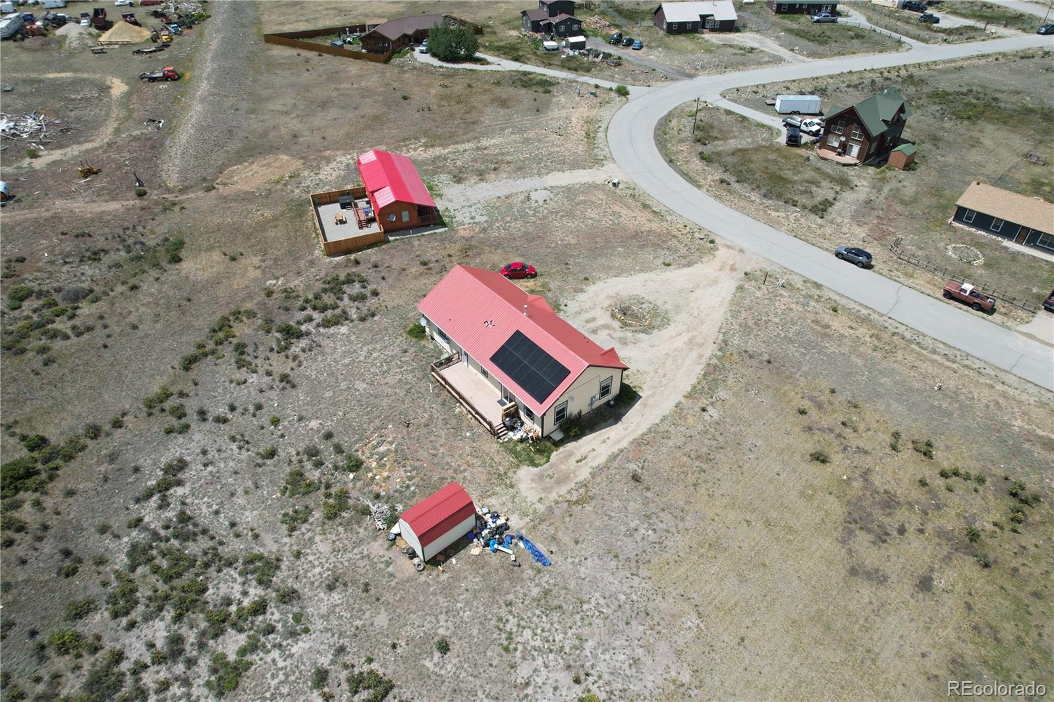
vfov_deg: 57.2
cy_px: 351
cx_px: 527
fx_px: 644
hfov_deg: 78.6
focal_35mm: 22
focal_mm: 8.38
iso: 100
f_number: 2.8
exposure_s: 1/1600
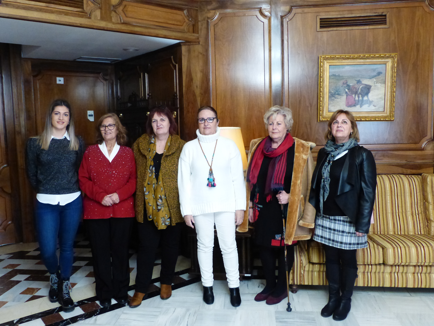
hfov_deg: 60.0
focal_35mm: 30
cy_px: 163
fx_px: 376
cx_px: 217
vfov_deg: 46.8
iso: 800
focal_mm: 5.5
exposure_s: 1/80
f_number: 3.2
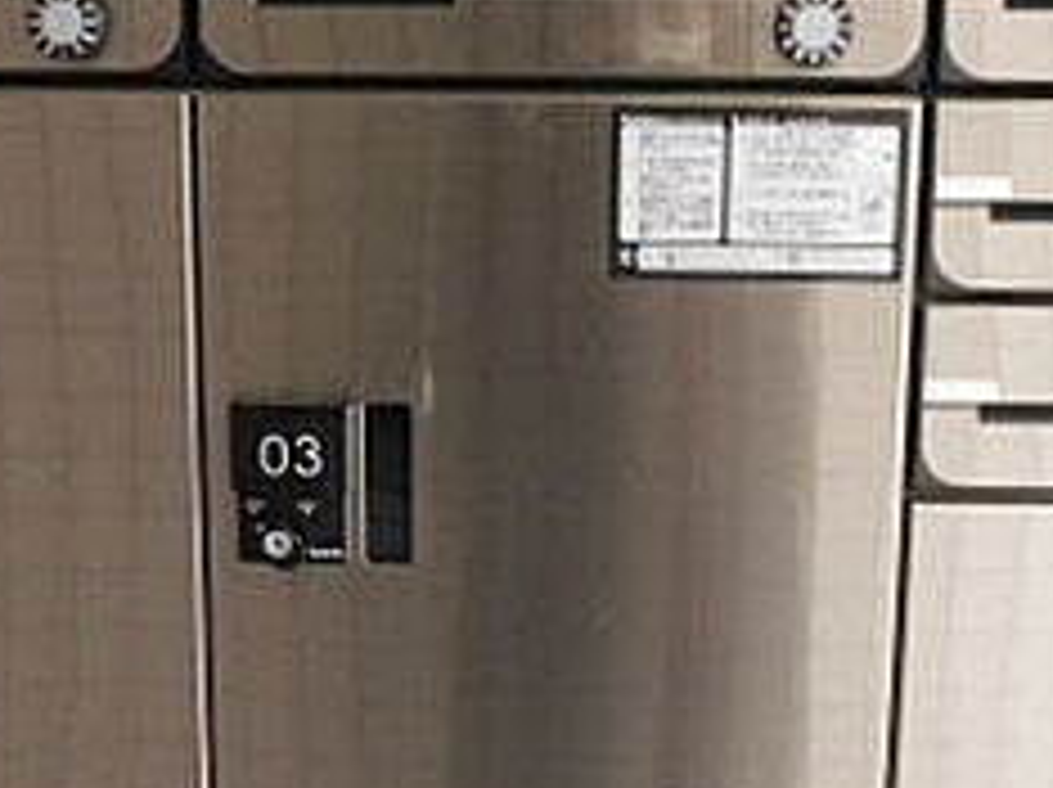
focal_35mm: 63
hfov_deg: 30.8
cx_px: 508
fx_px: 1914
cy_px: 527
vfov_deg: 23.1
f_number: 3
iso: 280
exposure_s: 1/30
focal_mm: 4
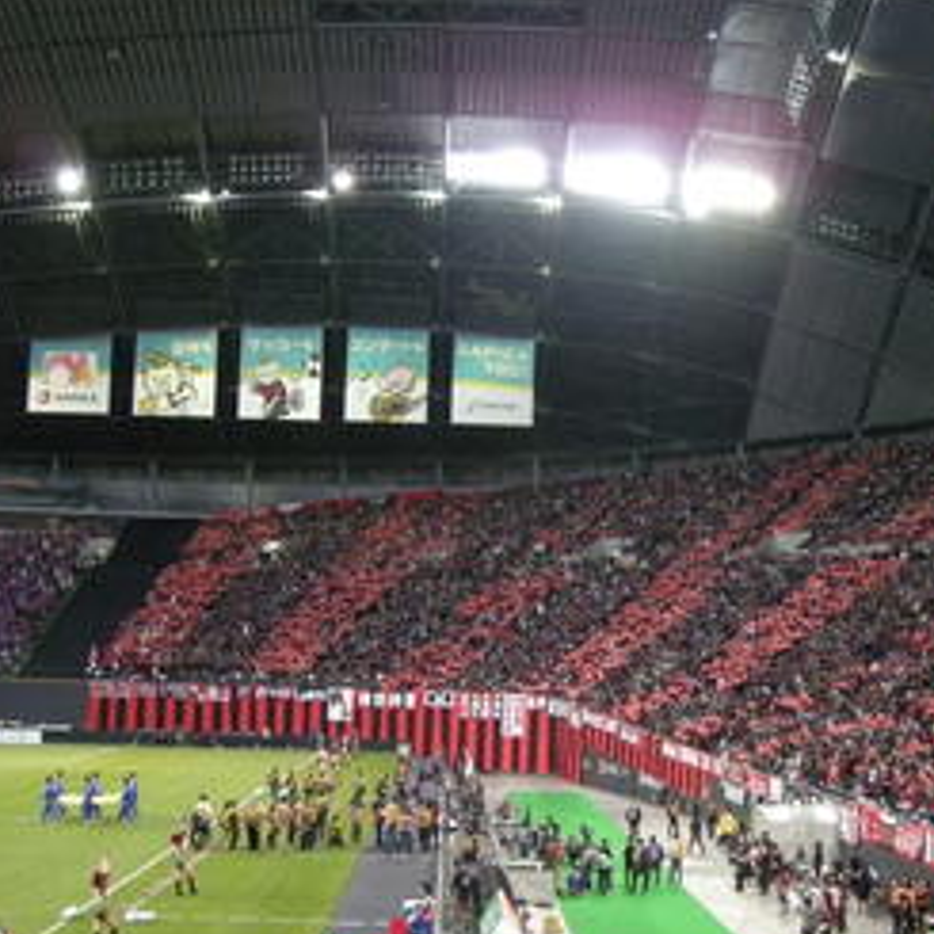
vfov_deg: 32.1
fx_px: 1618
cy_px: 581
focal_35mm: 53
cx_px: 633
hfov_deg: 31.9
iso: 400
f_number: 2.8
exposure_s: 1/44.3
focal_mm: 5.7
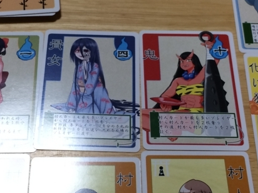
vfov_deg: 20.4
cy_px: 82
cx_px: 115
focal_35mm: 72
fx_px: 537
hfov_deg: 27.0
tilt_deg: -56.9
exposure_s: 1/30
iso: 64
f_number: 2.2
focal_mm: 4.15
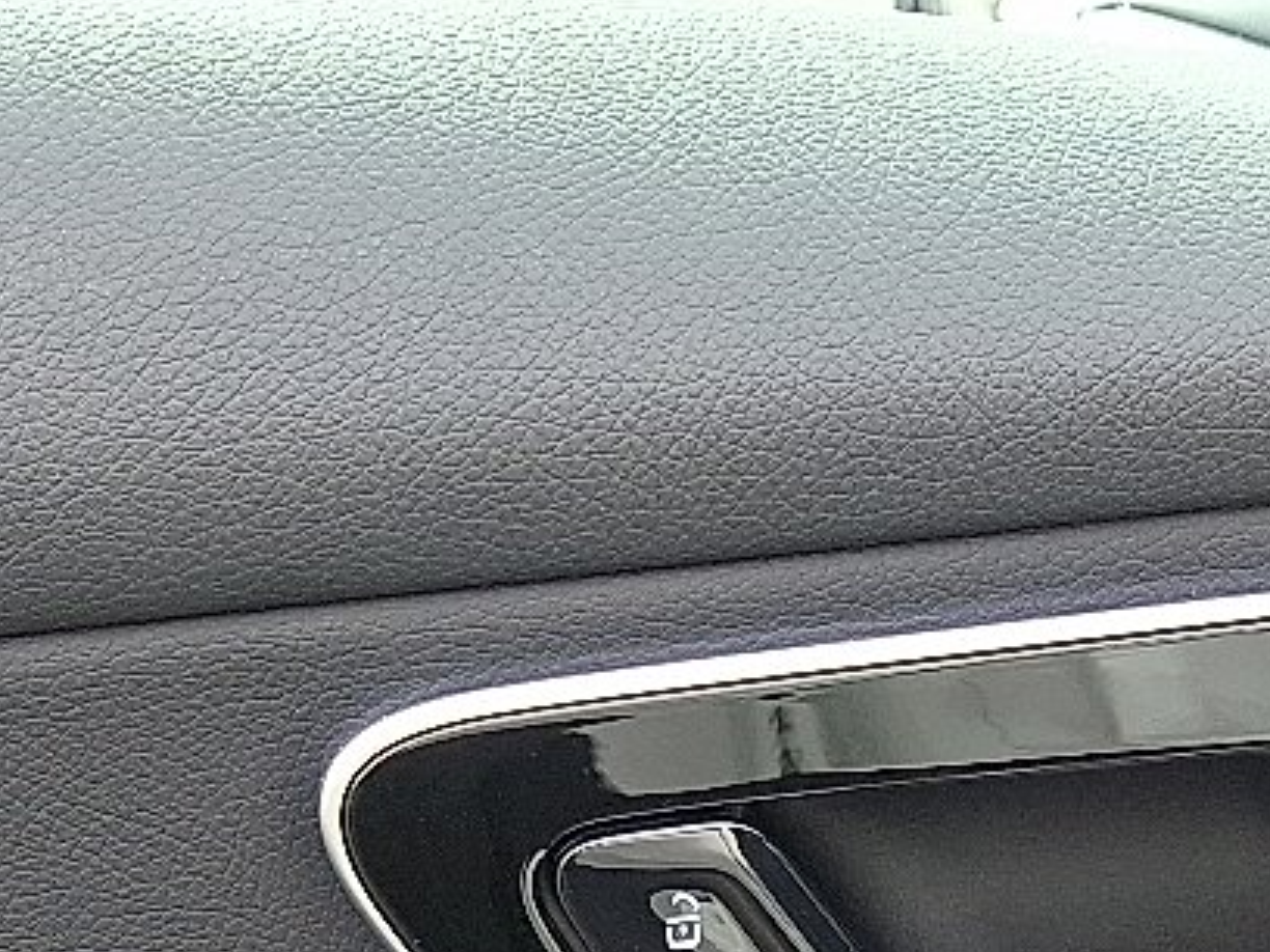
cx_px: 940
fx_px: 3595
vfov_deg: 13.2
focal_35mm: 98
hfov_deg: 19.9
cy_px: 1854
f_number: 1.8
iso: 25
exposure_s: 1/125
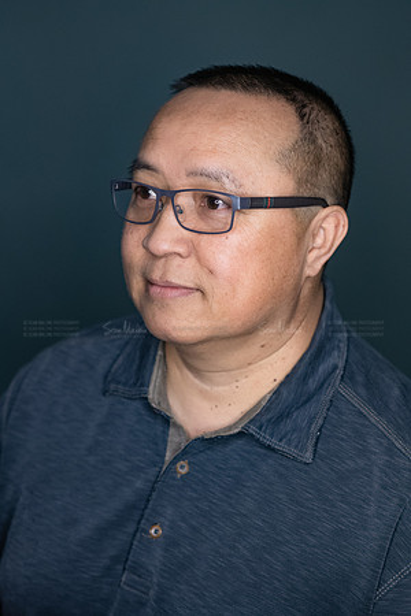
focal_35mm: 85
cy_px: 308
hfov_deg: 16.1
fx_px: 1456
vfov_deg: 23.9
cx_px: 206
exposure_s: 1/320
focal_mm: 85
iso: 2000
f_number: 3.5
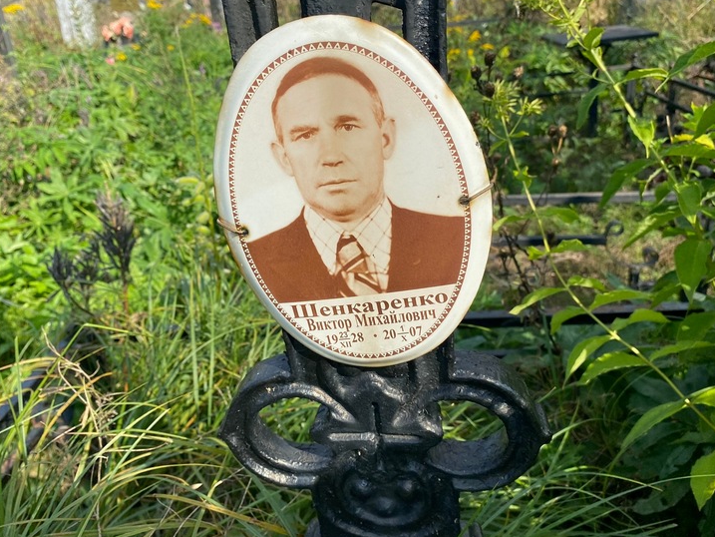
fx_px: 599
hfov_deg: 61.7
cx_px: 355
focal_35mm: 29
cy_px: 243
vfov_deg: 48.2
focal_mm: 4.25
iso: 32
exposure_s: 1/2105
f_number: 1.8
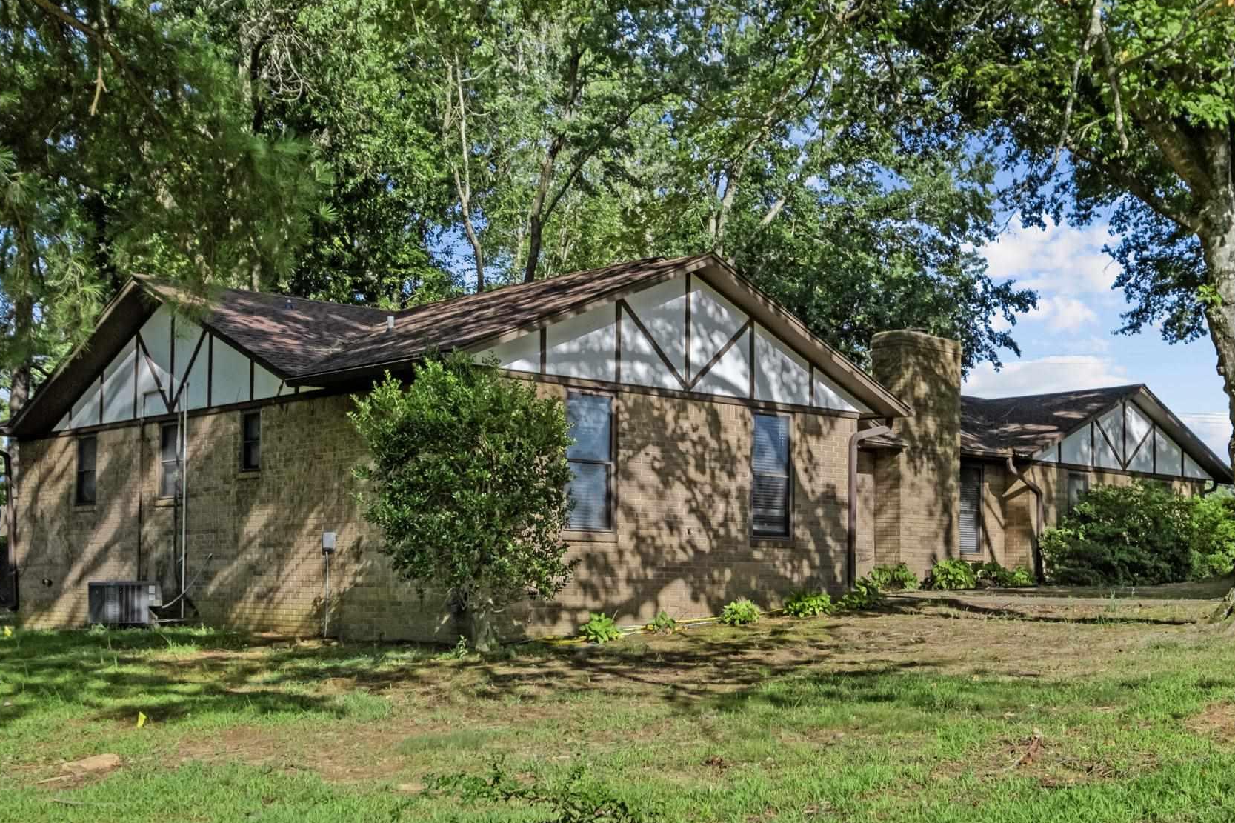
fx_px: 1543
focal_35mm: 45
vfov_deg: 29.7
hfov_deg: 43.6
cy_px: 542
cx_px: 678
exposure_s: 1/1000
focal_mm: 20
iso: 400
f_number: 6.4
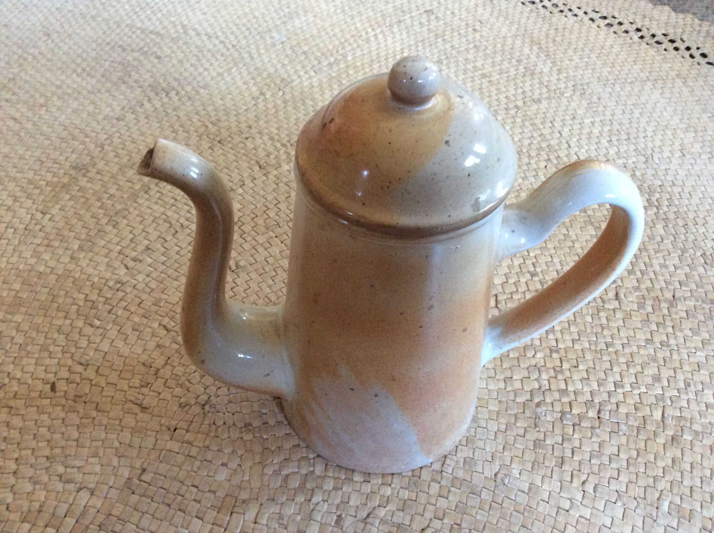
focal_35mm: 32
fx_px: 659
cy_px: 266
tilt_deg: -48.4
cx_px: 357
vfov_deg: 44.1
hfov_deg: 56.9
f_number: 2.4
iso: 250
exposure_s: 1/25
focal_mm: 3.3
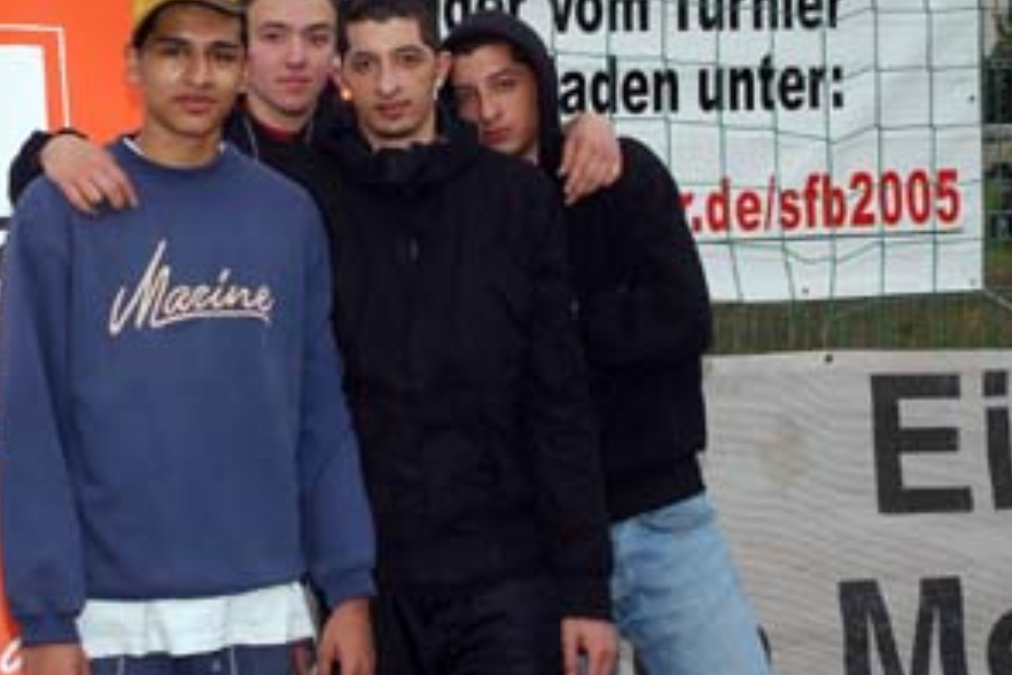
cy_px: 231
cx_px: 289
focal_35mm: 81
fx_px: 2277
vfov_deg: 16.8
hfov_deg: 24.9
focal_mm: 35
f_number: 13
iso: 400
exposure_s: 1/125
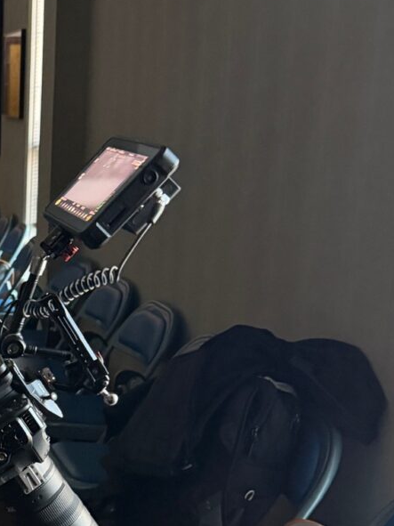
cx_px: -110
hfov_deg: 20.7
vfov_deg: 29.2
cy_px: 414
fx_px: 987
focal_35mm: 65
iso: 800
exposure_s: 1/56
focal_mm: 6.76
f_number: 1.78
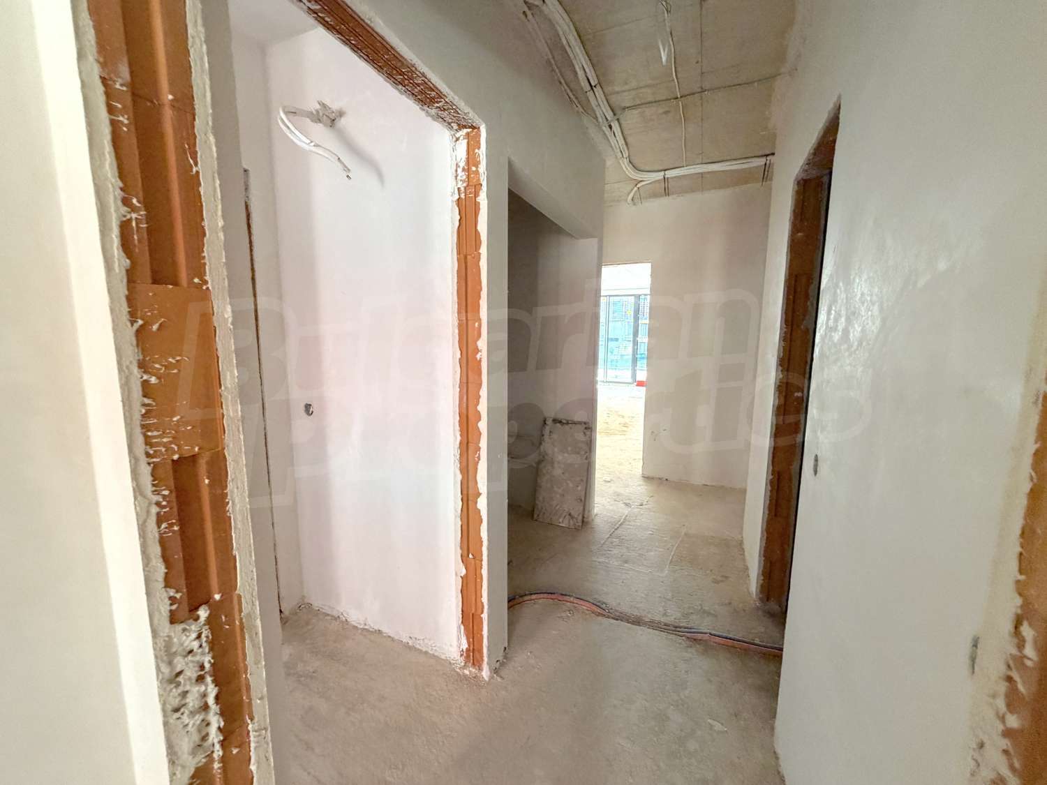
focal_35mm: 14
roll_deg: +1.1
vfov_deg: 85.7
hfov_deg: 102.1
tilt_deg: -7.4
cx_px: 524
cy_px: 392
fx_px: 423
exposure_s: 1/60
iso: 400
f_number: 2.2
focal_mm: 2.22
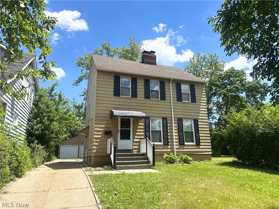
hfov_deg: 71.6
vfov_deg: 56.8
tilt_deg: +13.1
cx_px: 140
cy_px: 104
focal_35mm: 24
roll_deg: +0.7
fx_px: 193
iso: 80
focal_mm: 6.86
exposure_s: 1/3861
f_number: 1.78
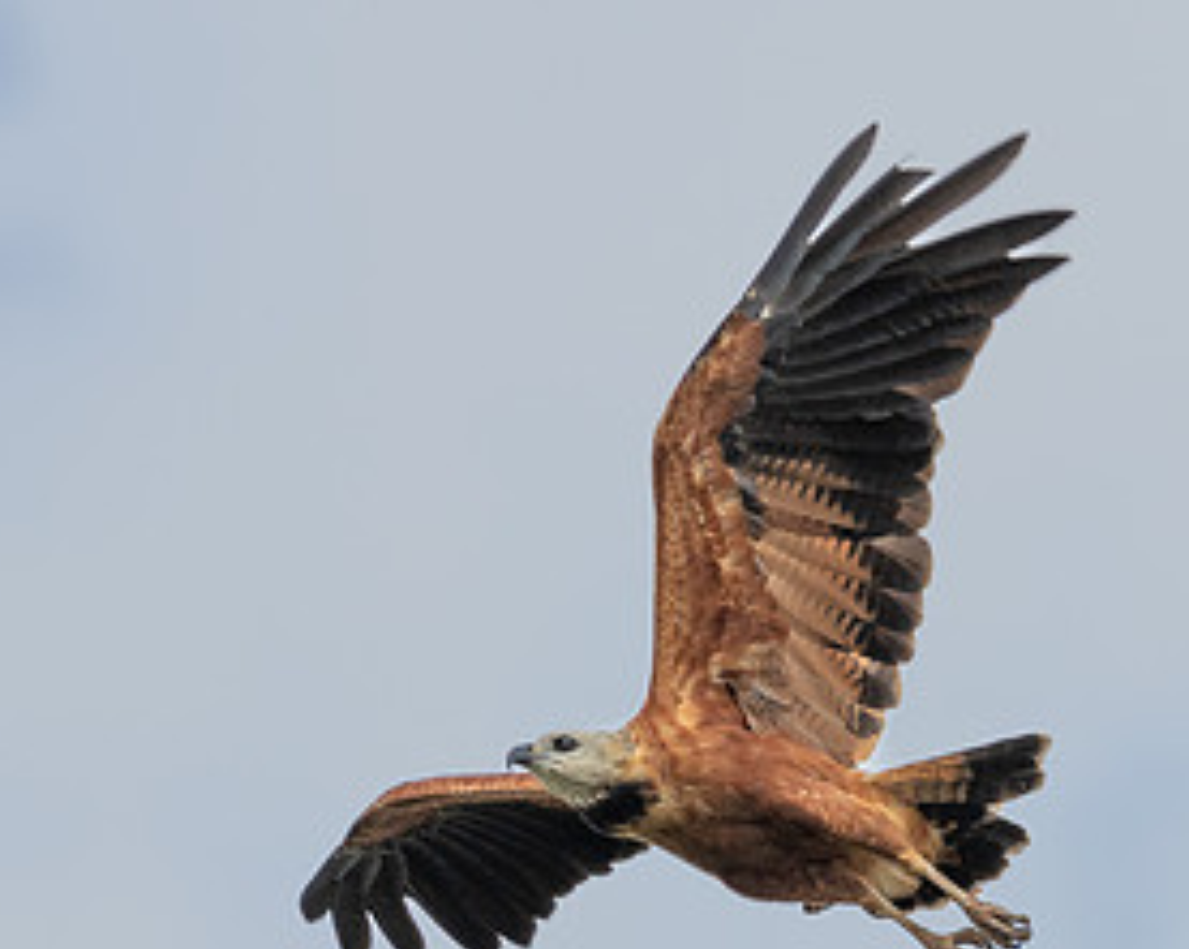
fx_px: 52694
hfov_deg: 1.3
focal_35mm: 1499
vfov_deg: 1.0
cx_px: 1038
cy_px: 1018
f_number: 8
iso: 200
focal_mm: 500
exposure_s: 1/1250
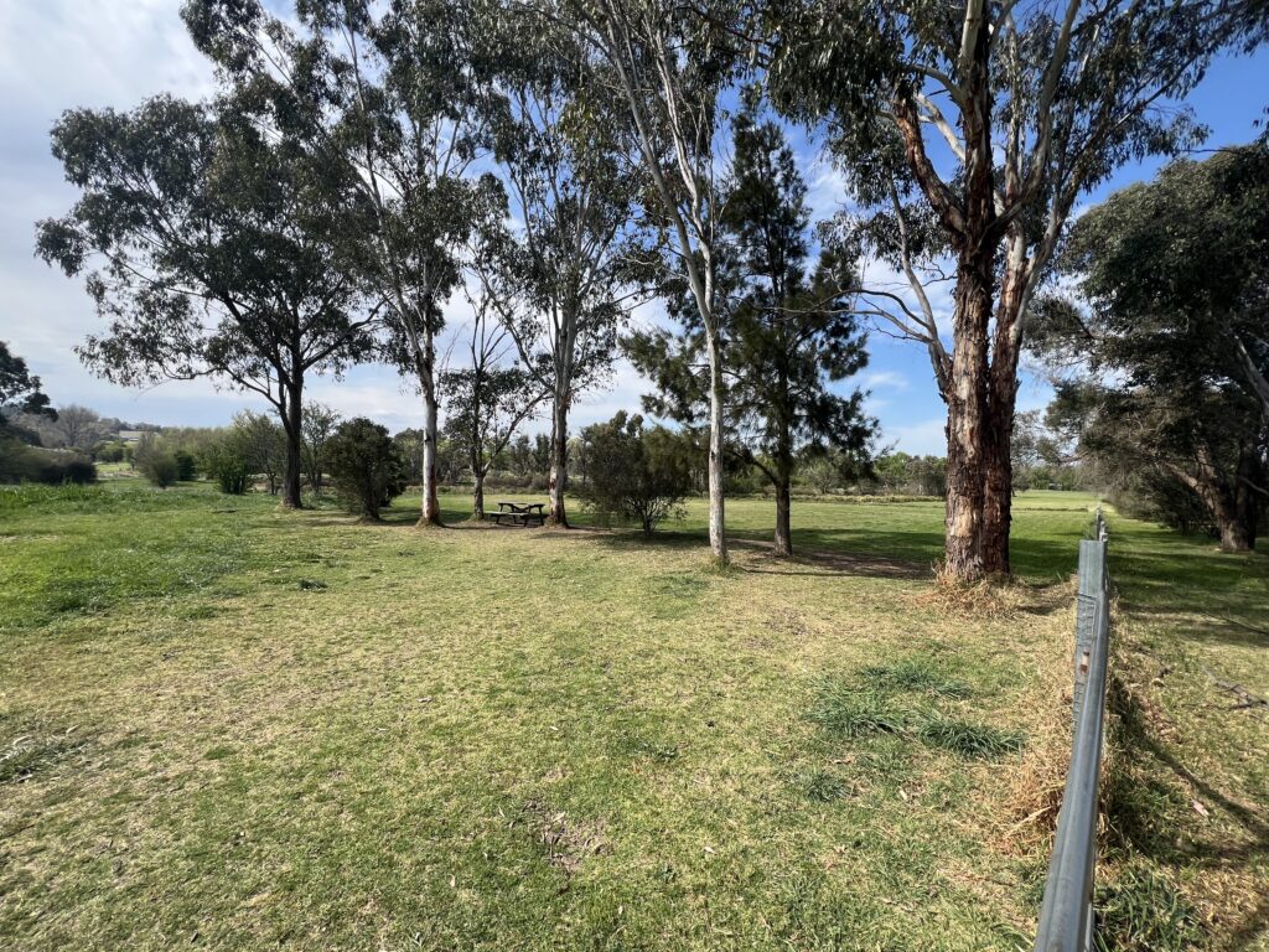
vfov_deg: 89.9
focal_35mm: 13
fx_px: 477
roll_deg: -1.6
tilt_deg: +0.1
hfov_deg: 106.2
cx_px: 634
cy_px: 476
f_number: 1.8
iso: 32
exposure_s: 1/1024
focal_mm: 1.57
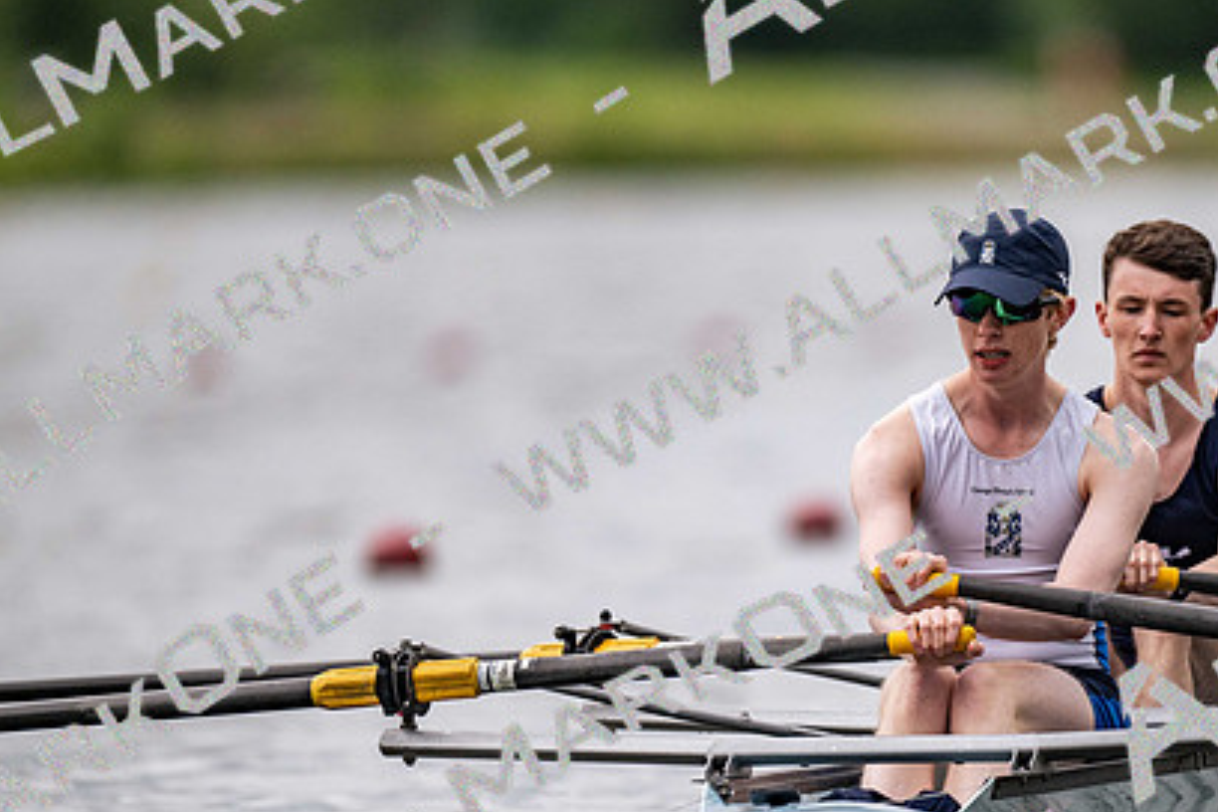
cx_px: 863
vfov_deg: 1.6
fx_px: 28858
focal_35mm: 853
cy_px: 521
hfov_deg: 2.4
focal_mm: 600
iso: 640
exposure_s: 1/2500
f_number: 4
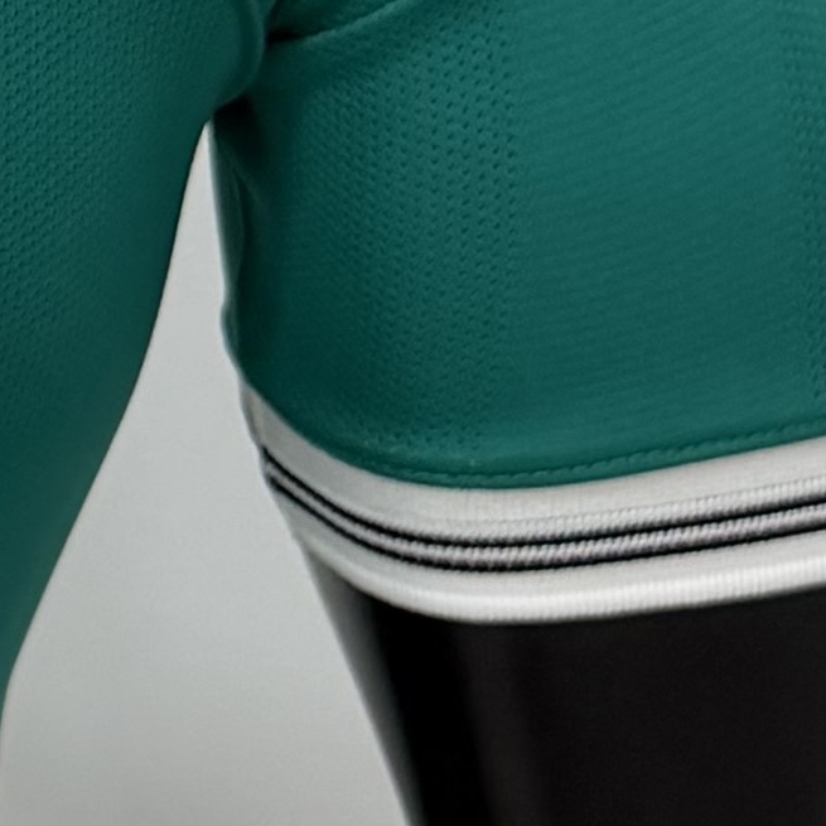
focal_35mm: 185
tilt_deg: -3.3
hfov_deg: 8.9
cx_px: -836
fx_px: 4994
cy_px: -410
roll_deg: +0.5
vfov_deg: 9.2
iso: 125
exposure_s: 1/100
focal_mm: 6.76
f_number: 1.78
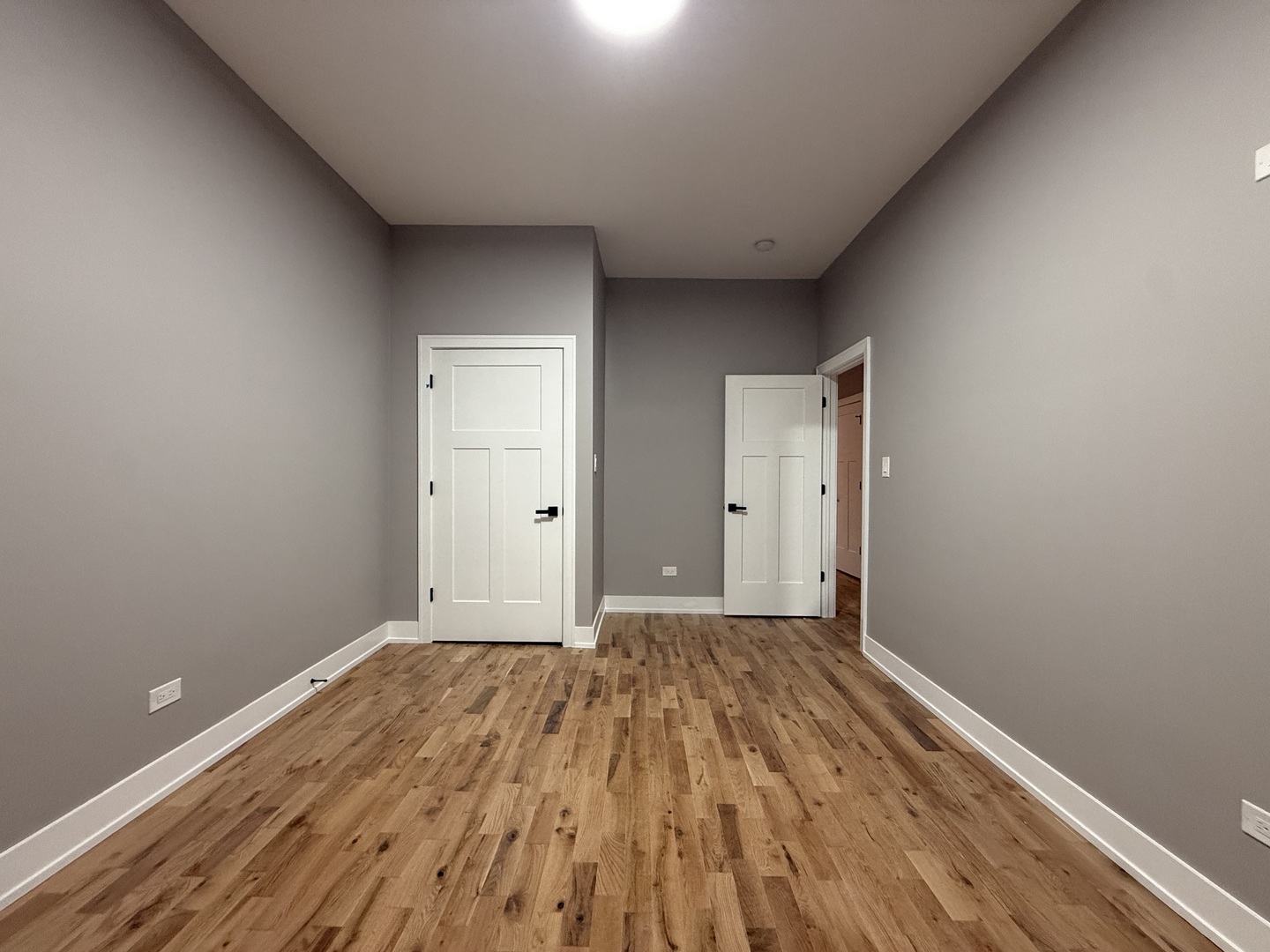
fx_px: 514
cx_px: 635
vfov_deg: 85.7
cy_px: 476
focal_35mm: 14
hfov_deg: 102.1
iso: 320
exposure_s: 1/80
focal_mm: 2.22
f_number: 2.2
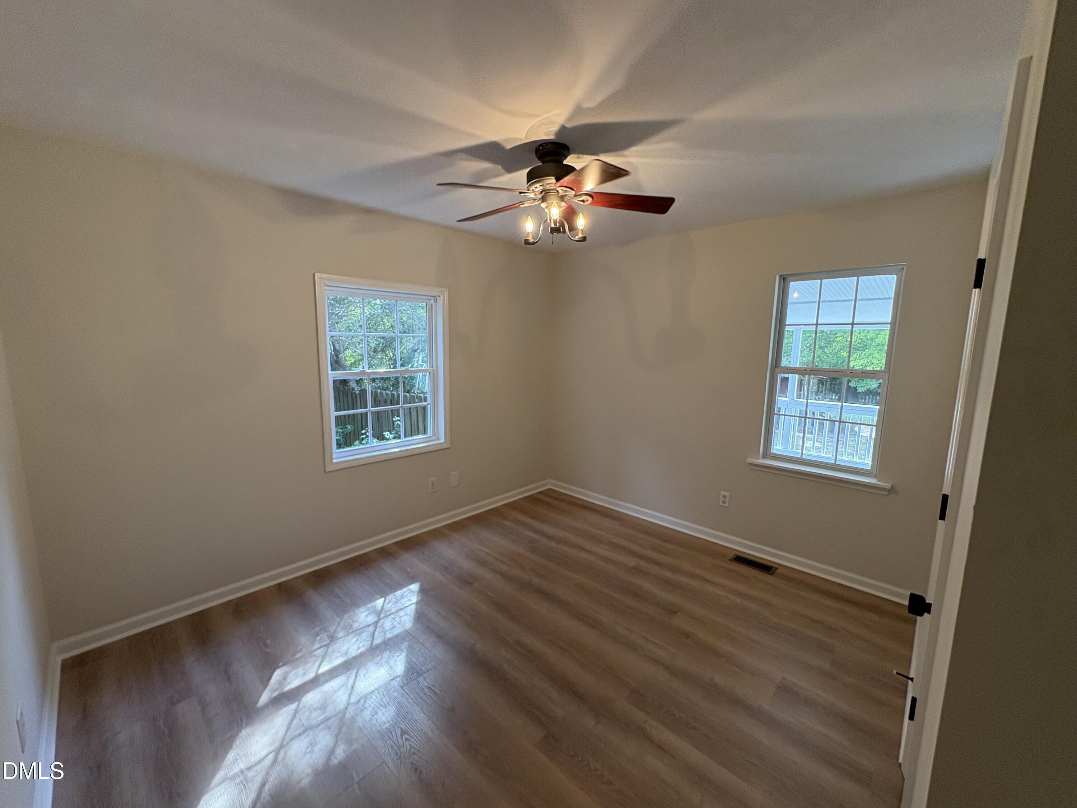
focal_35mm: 14
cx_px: 538
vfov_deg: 85.7
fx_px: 436
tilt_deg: -8.1
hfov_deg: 102.1
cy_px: 404
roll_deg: +0.6
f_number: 2.2
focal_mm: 2.22
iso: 125
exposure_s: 1/120
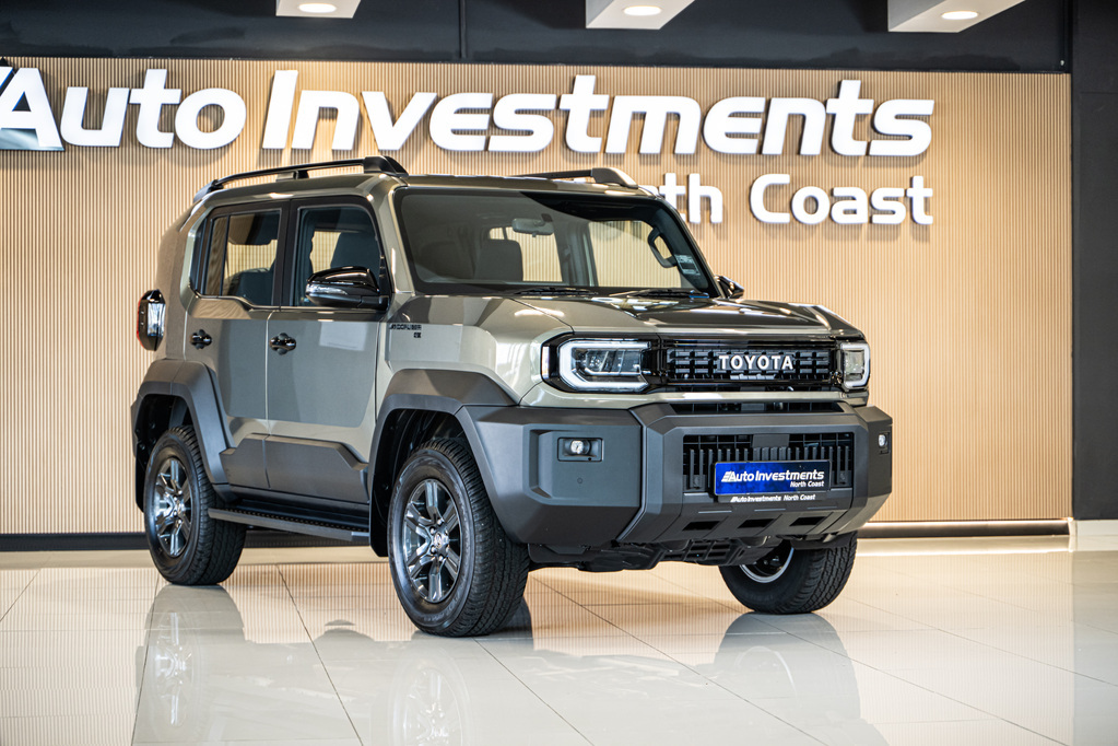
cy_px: 373
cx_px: 559
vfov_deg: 18.2
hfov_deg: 27.0
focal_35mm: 75
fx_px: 2329
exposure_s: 1/125
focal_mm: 75
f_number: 2.8
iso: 640
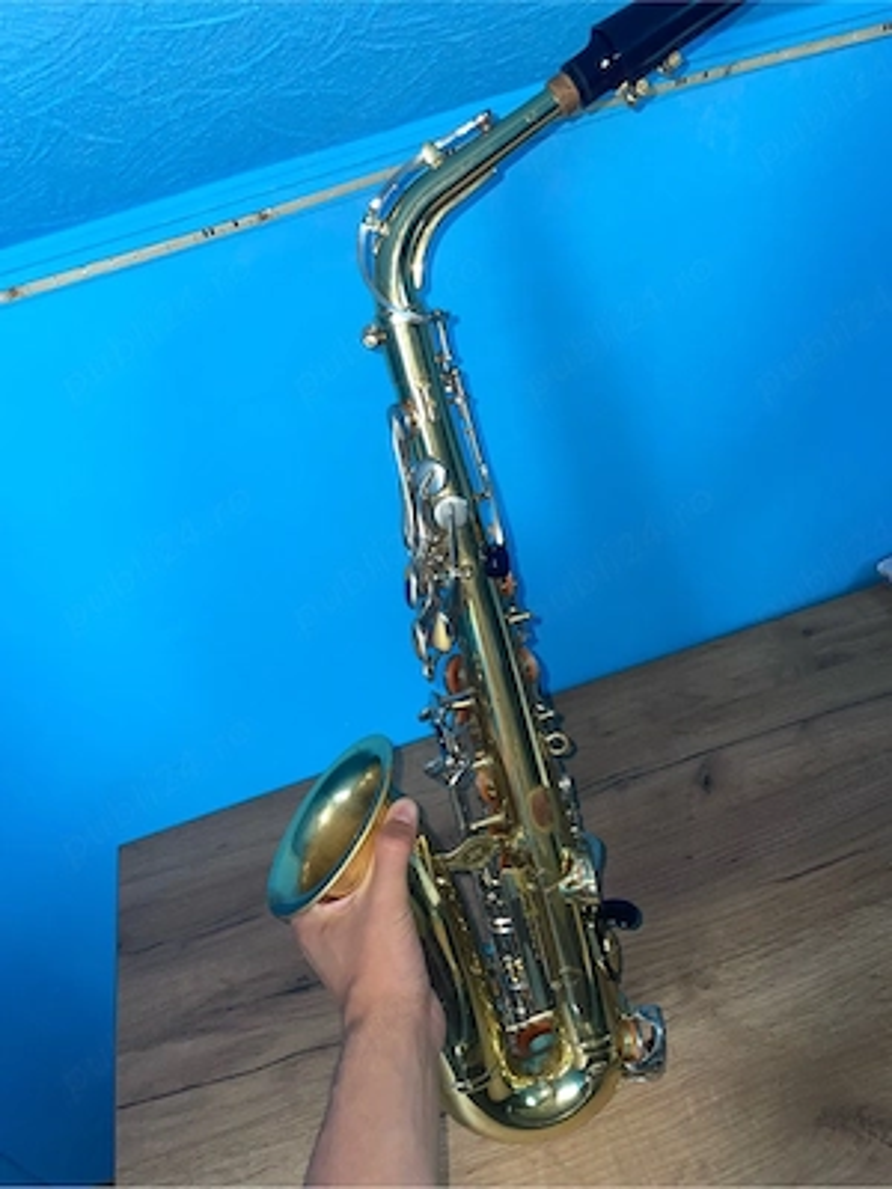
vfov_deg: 67.3
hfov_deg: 53.1
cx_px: 446
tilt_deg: -40.9
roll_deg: +14.3
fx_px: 893
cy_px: 594
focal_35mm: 26
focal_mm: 4.2
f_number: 1.6
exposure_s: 1/33
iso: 40
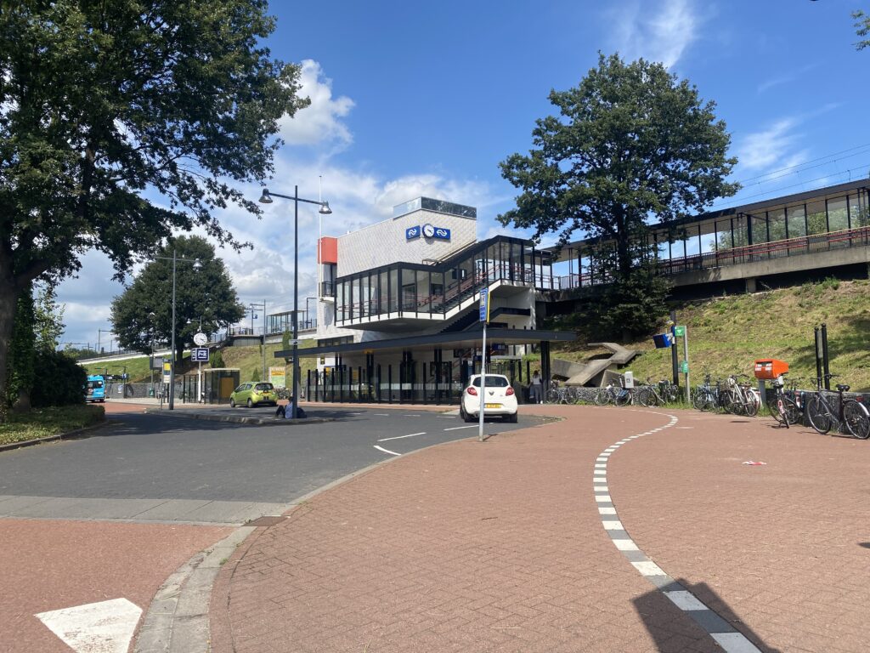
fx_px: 653
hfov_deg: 67.3
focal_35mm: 26
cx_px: 435
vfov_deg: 53.1
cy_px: 326
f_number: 1.8
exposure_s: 1/2890
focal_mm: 4.25
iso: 32
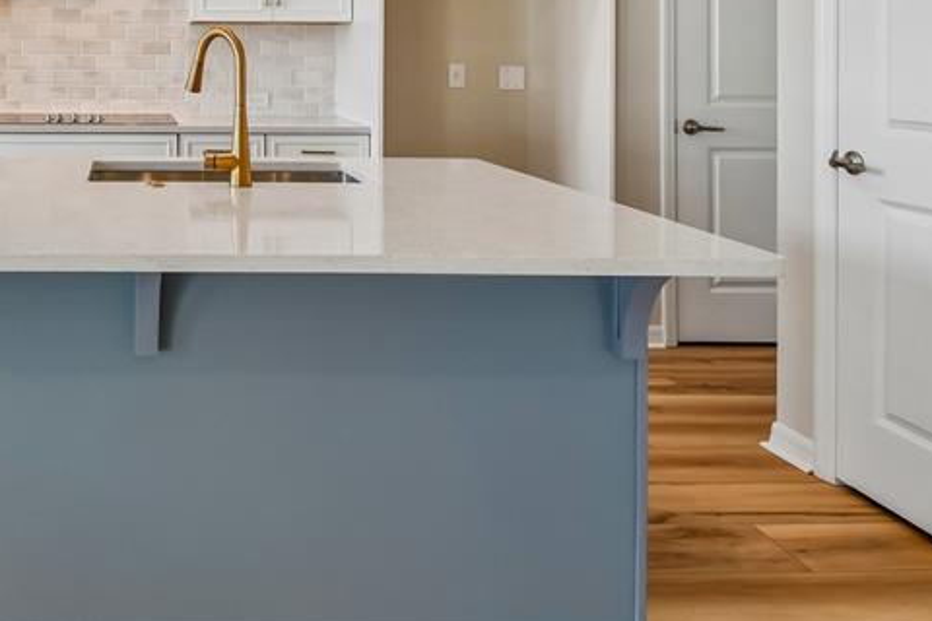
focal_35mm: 32
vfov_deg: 37.3
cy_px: 19
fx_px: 828
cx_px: 136
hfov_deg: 53.2
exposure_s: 1/40
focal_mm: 10
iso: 100
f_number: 7.1
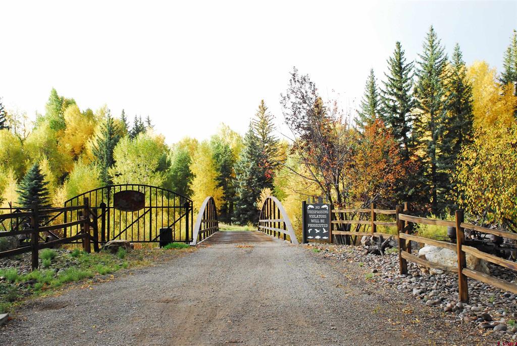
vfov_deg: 29.0
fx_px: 668
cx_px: 258
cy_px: 173
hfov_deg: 42.3
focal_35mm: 46
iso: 1600
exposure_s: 1/350
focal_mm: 31
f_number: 10
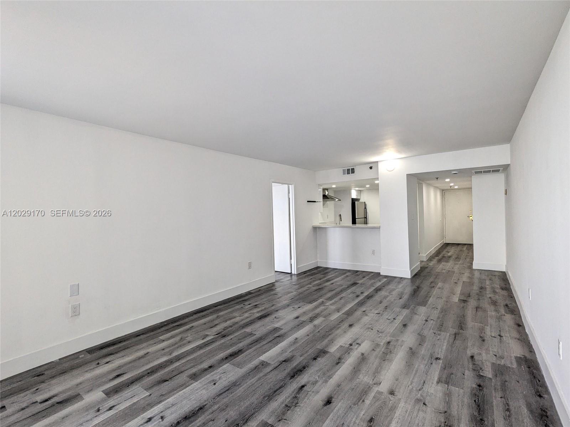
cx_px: 285
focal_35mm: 16
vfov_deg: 78.1
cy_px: 214
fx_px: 263
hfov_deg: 94.5
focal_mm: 2.35
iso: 177
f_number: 2.2
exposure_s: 1/90.1
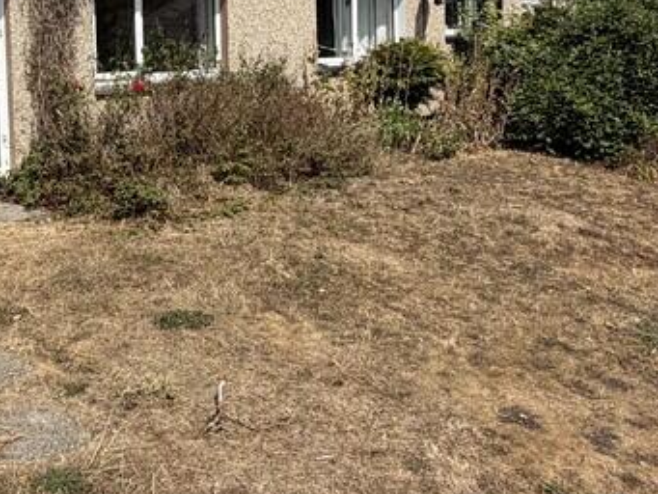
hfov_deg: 41.6
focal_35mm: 42
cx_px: 81
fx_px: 799
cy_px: 60
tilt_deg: -1.8
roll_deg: +1.7
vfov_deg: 32.8
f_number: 2.2
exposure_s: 1/1285
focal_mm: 2.22
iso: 20
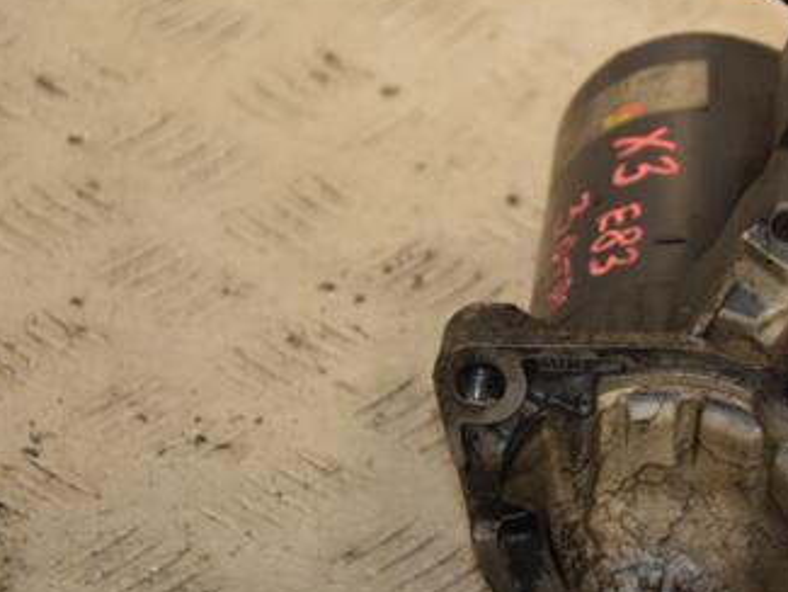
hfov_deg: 9.2
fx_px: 4851
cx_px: 715
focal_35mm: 213
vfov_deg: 7.0
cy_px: 335
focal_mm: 80
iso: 800
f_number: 5.3
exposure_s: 1/200
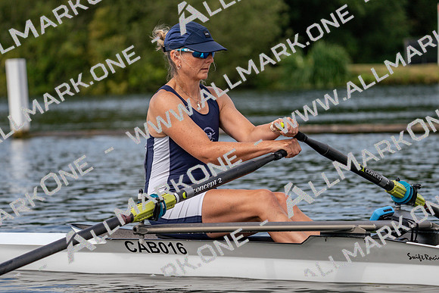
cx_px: 220
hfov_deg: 10.3
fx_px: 2439
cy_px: 146
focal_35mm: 200
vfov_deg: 6.9
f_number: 5.6
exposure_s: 1/1600
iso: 320
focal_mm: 200
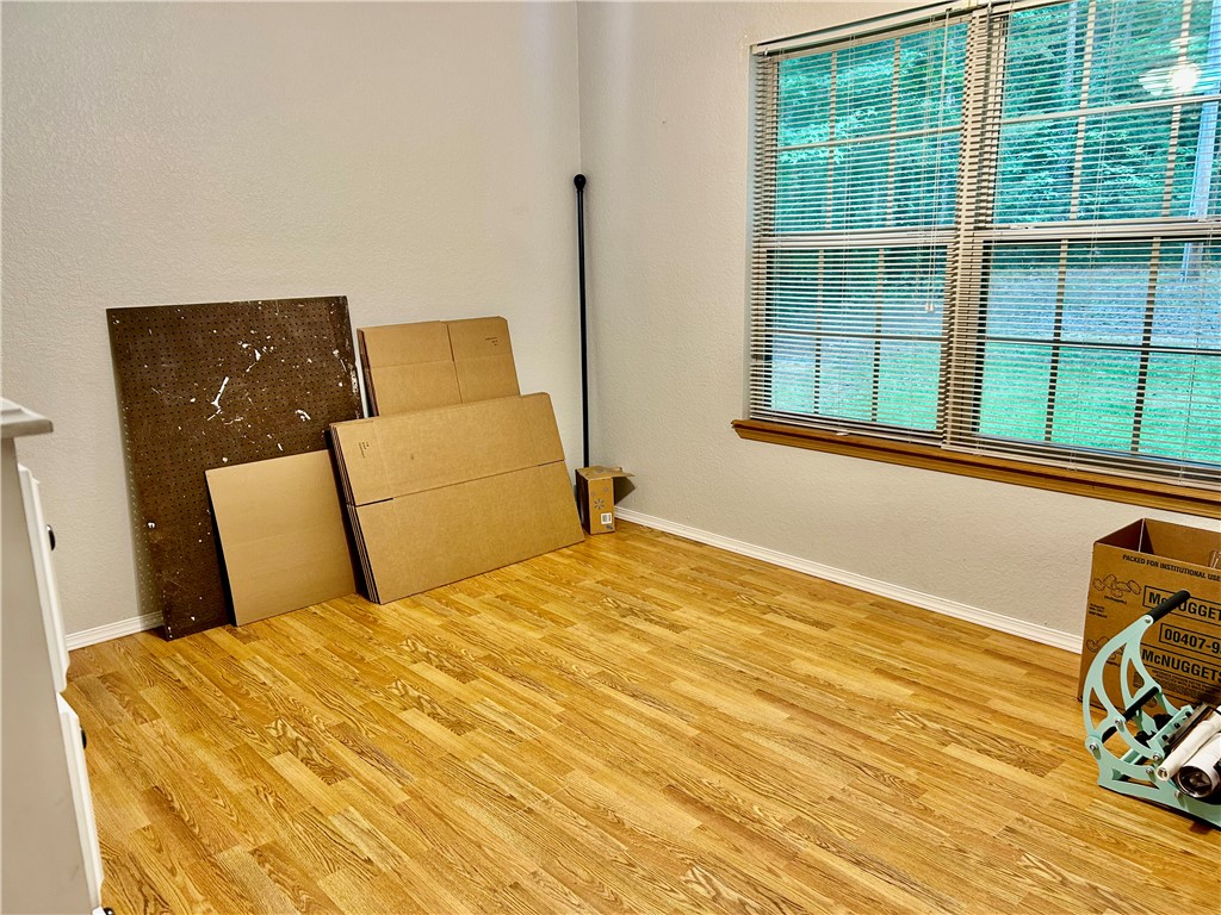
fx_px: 917
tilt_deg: -12.7
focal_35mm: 26
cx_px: 610
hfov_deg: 67.3
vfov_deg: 53.1
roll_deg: +0.8
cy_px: 458
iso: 100
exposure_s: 1/60
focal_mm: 5.7
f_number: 1.5
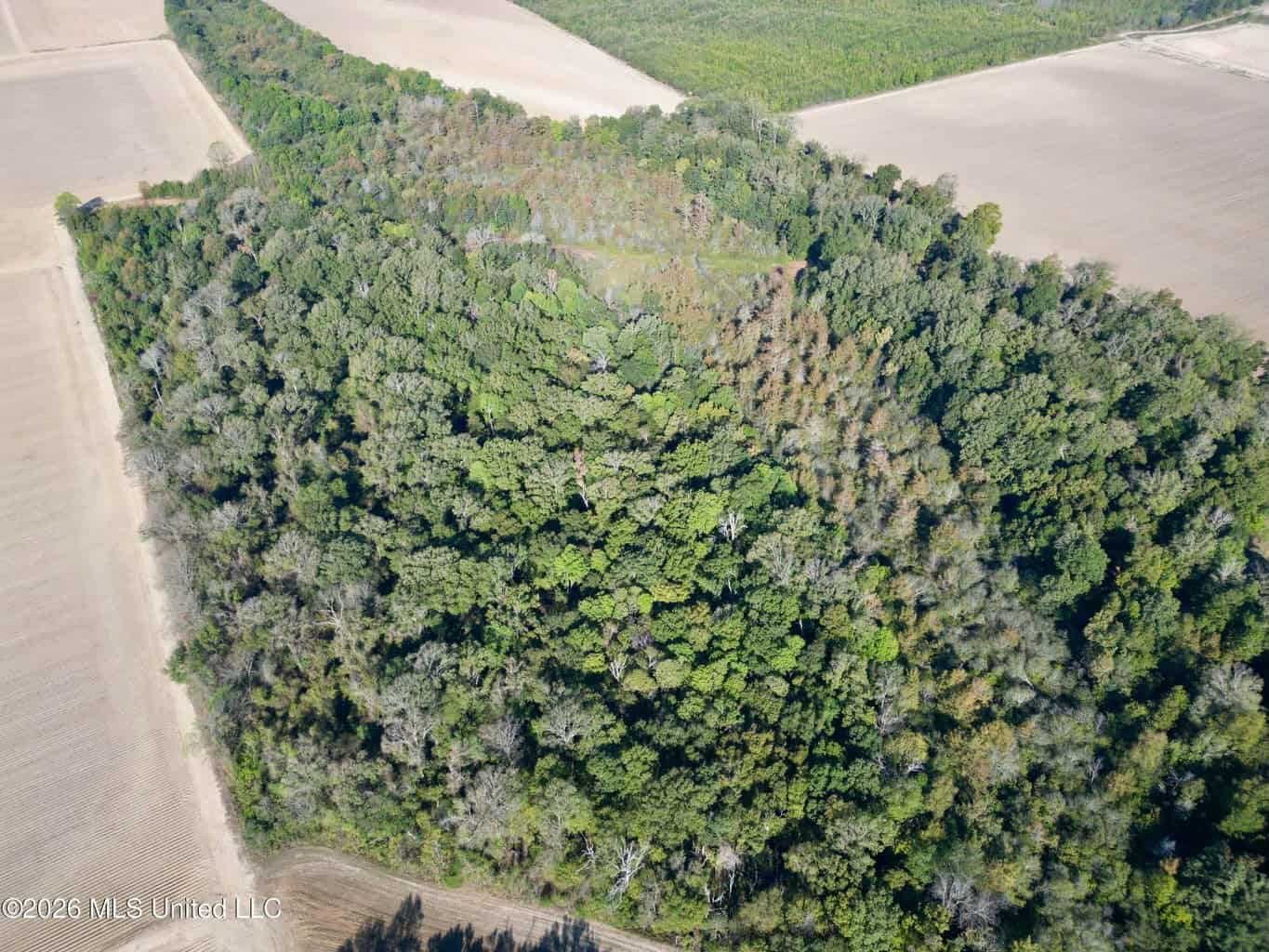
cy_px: 476
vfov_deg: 56.8
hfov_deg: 71.6
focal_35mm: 24
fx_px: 880
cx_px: 634
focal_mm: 6.7
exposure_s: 1/1500
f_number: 1.7
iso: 130
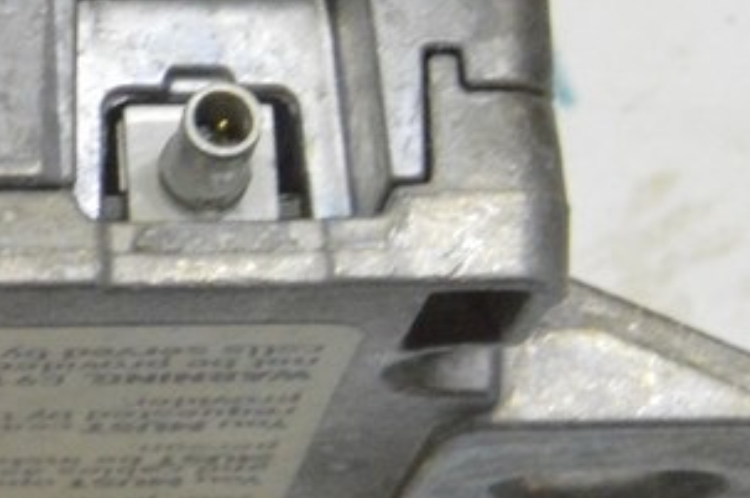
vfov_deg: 6.7
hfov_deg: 9.9
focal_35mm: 203
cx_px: -339
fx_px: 4222
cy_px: 100
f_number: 20
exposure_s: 1/20
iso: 6400
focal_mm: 40
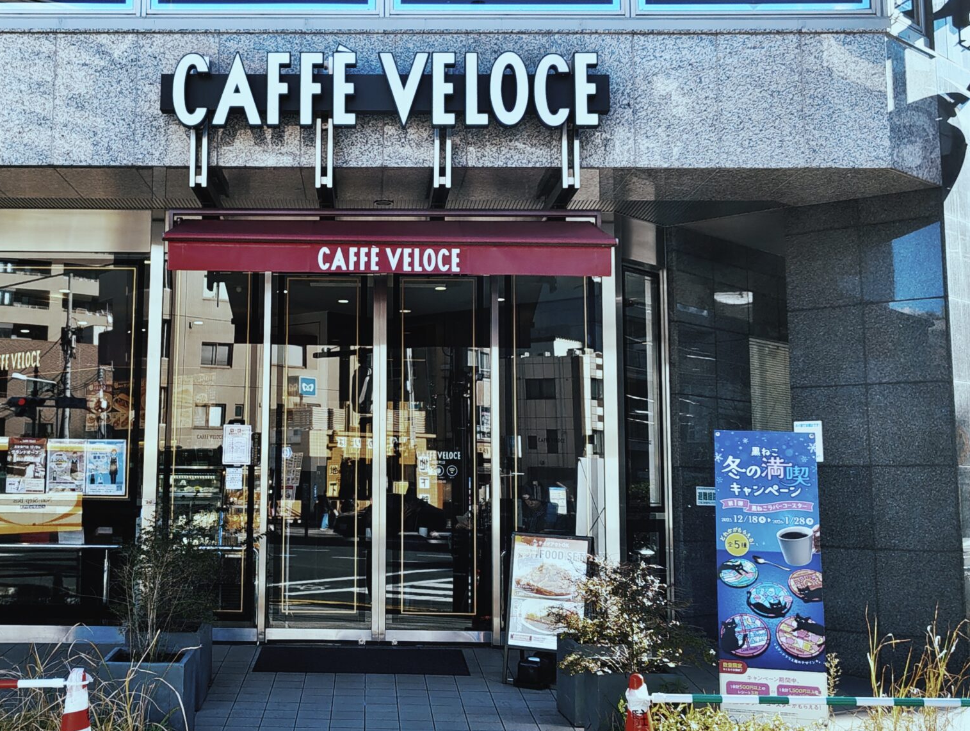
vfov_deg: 29.7
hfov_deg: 38.5
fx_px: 1375
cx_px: 335
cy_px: 316
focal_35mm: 49
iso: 50
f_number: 1.88
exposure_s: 1/536
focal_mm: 5.56
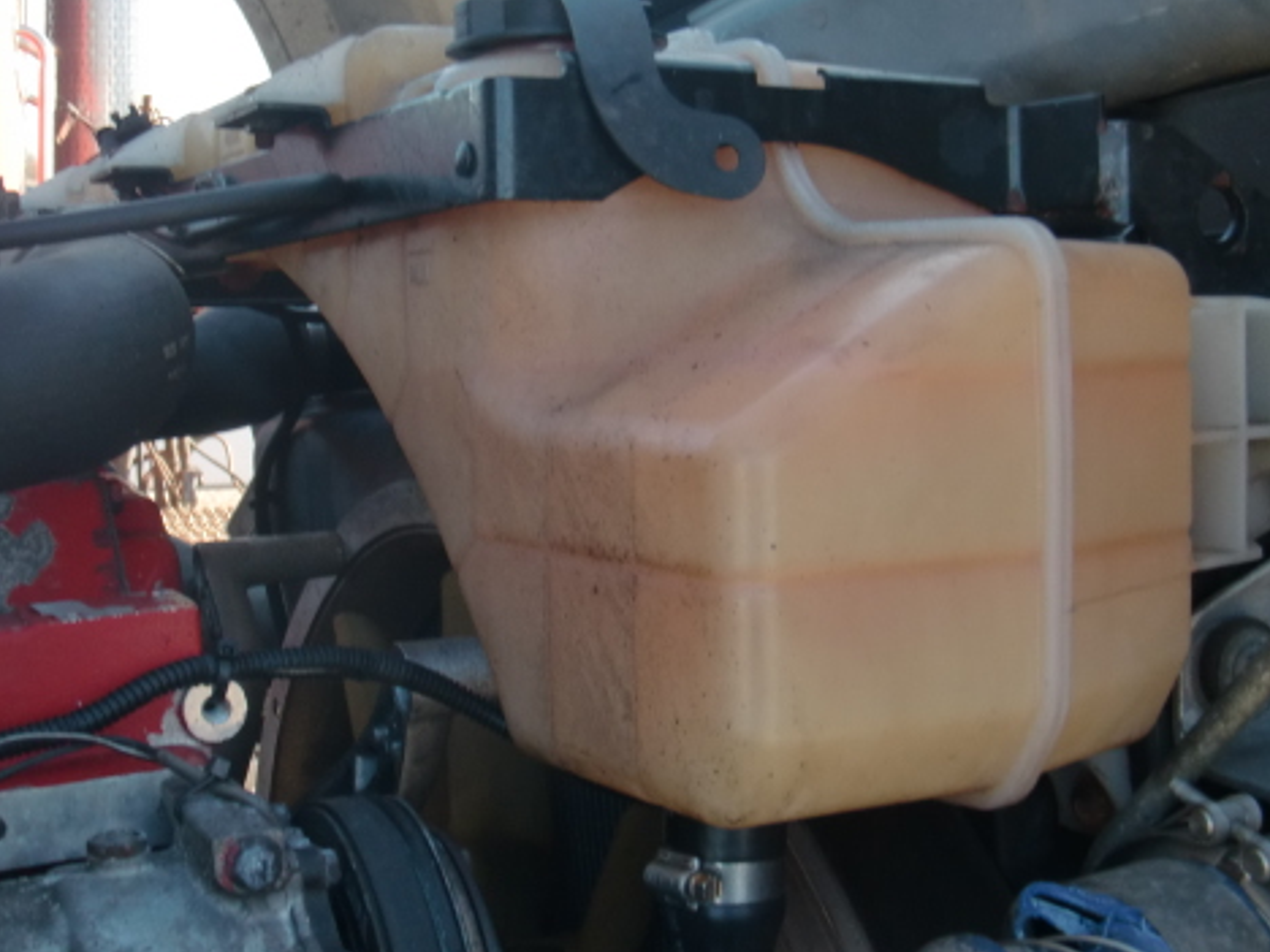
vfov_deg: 28.0
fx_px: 1908
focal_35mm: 52
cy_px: 399
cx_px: 602
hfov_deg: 36.8
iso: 64
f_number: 3.9
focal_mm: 6.66
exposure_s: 1/80
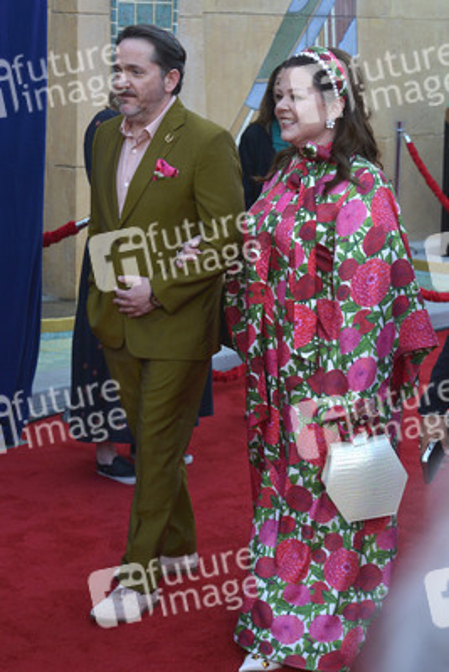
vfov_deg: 28.8
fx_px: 1308
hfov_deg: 19.5
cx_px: 224
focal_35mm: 70
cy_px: 336
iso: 400
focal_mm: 70
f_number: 7.1
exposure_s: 1/250
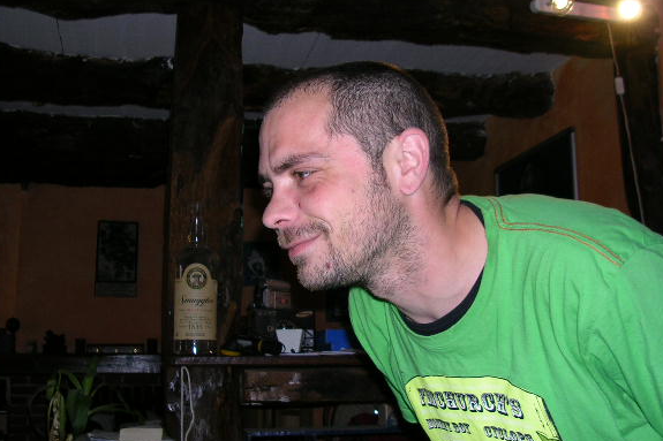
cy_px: 244
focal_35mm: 44
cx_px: 355
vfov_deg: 30.5
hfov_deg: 44.5
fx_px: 810
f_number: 2.8
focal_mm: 5.8
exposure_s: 1/60.1
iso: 50
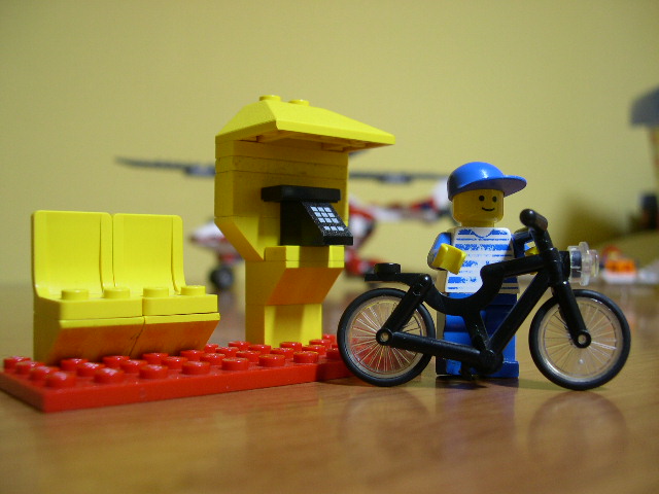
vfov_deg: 37.7
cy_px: 247
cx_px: 330
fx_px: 723
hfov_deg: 49.0
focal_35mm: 38
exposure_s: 1/4.5
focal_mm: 8
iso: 137
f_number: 2.8
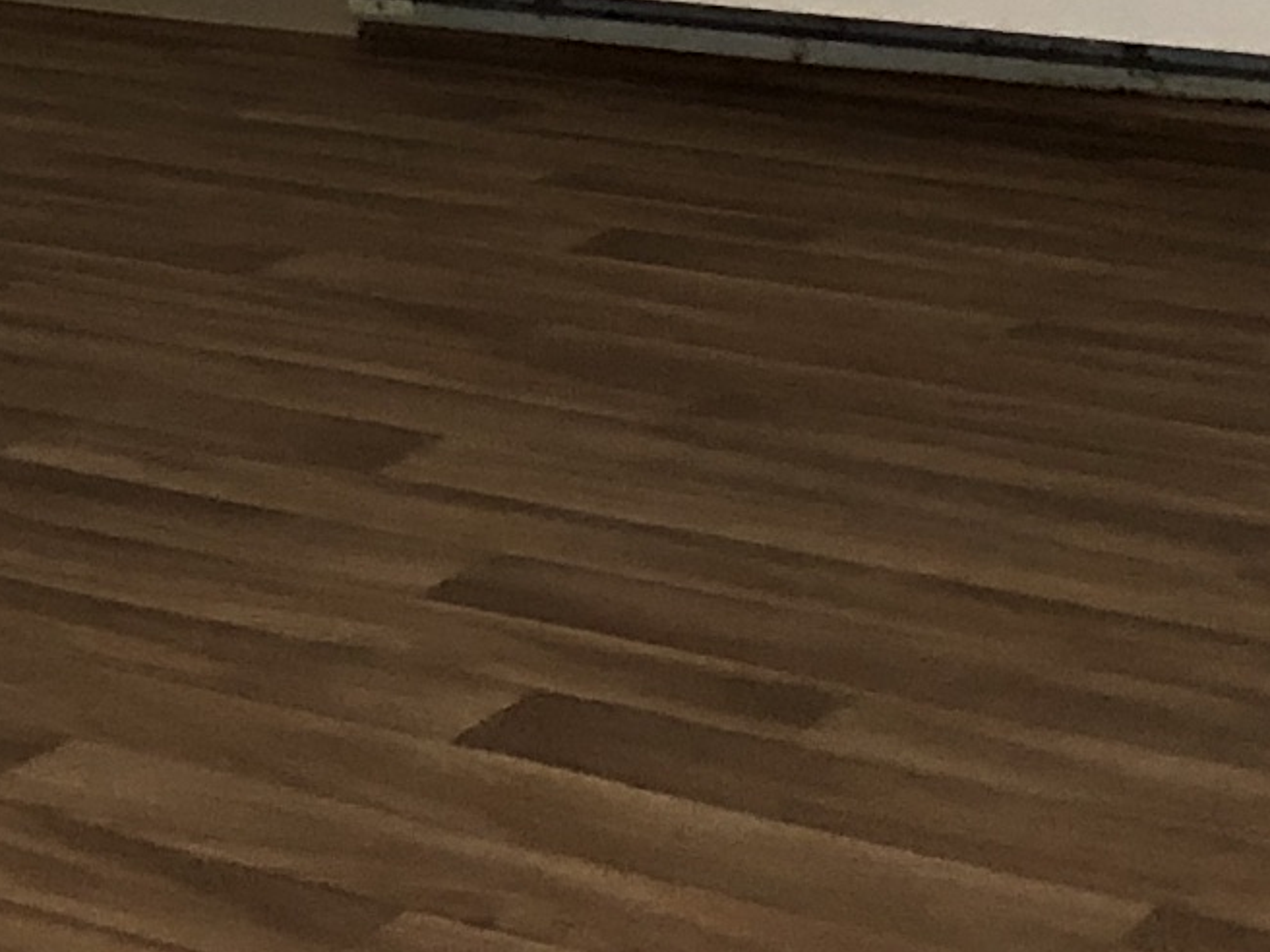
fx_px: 6310
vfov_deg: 8.3
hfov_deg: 11.4
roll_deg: -0.9
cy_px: -704
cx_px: 205
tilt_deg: -1.3
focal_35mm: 172
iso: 64
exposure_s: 1/15
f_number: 1.8
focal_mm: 3.99
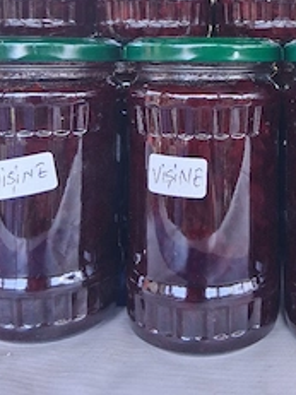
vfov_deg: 40.1
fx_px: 514
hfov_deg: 31.3
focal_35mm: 45
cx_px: 236
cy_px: 68
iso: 50
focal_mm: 3.98
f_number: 1.8
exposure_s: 1/100
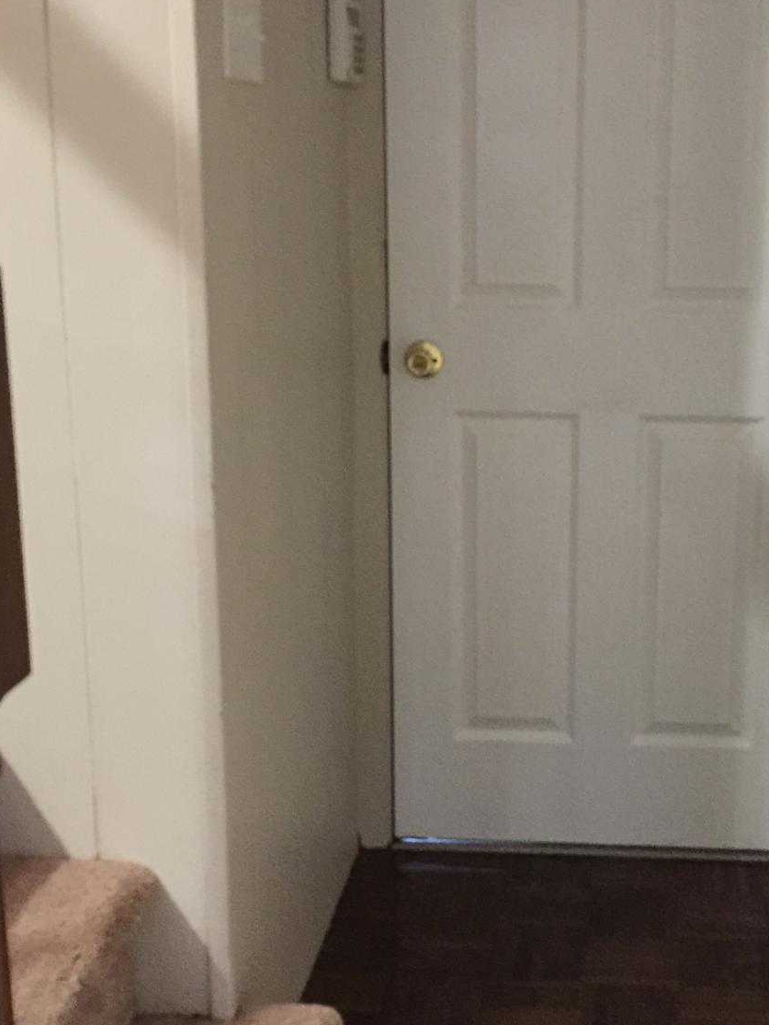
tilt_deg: -13.1
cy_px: 531
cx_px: 569
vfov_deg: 36.8
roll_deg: -0.9
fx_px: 1539
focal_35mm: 52
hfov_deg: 27.7
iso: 200
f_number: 2.2
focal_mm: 4.15
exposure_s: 1/8
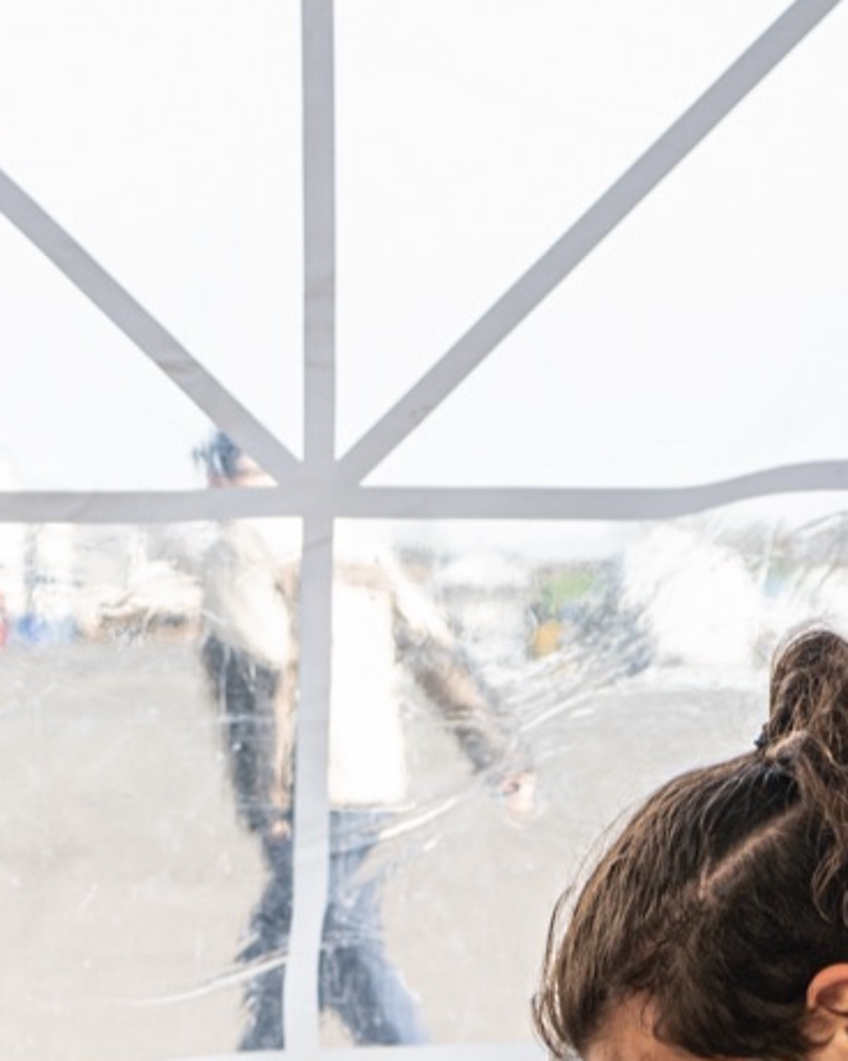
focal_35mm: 155
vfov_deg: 12.1
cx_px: 138
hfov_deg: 9.9
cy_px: 1295
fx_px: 4863
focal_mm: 38
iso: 125
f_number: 4
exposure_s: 1/160
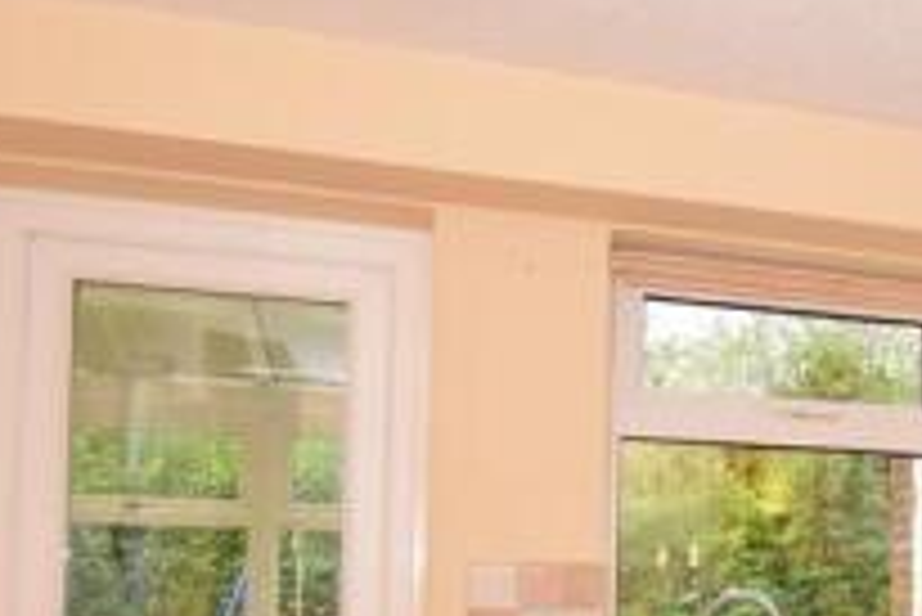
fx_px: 1230
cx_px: 1043
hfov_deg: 34.7
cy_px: 578
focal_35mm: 48
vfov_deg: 26.9
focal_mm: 10
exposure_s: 1/60
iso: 400
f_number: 7.1
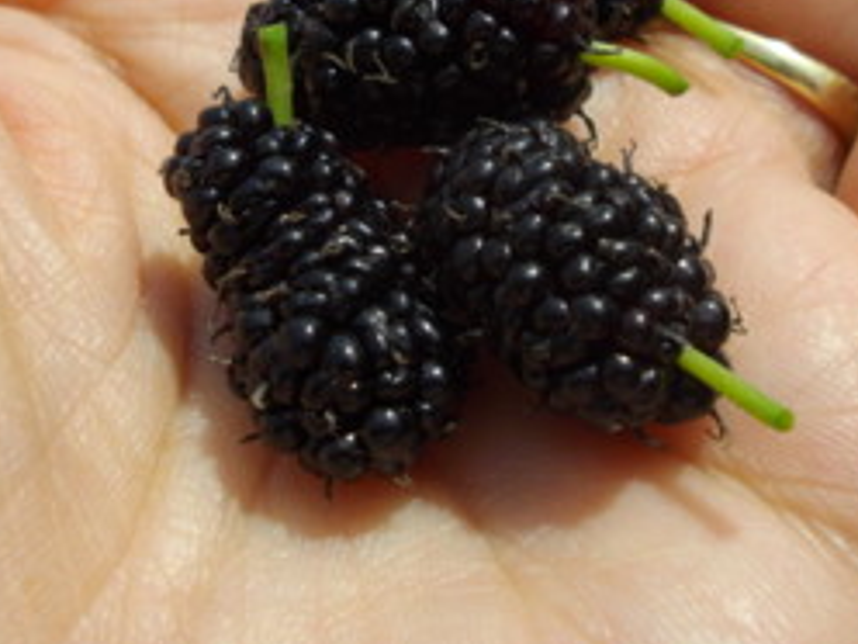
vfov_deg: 25.1
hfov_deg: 33.2
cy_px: 201
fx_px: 1438
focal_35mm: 58
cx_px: 415
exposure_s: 1/1280
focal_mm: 5.8
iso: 100
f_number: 3.5
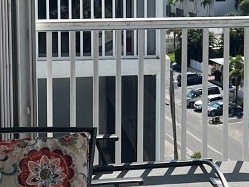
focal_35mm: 112
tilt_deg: -5.8
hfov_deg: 17.2
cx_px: 234
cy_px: 1
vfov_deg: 13.1
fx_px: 806
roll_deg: -1.0
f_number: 1.6
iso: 50
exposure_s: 1/3876
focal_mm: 5.1
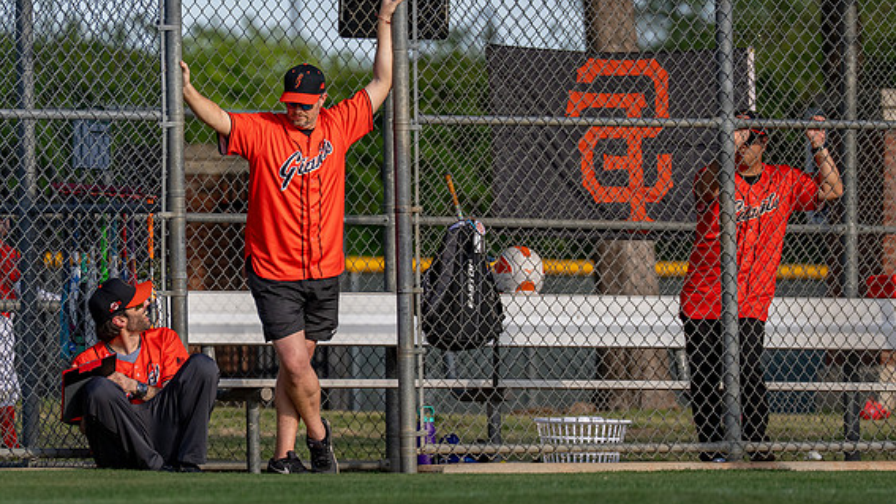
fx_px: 9979
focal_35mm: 420
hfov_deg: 5.1
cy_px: 284
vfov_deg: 2.9
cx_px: 324
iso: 160
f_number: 2.8
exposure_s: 1/3200
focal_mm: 200
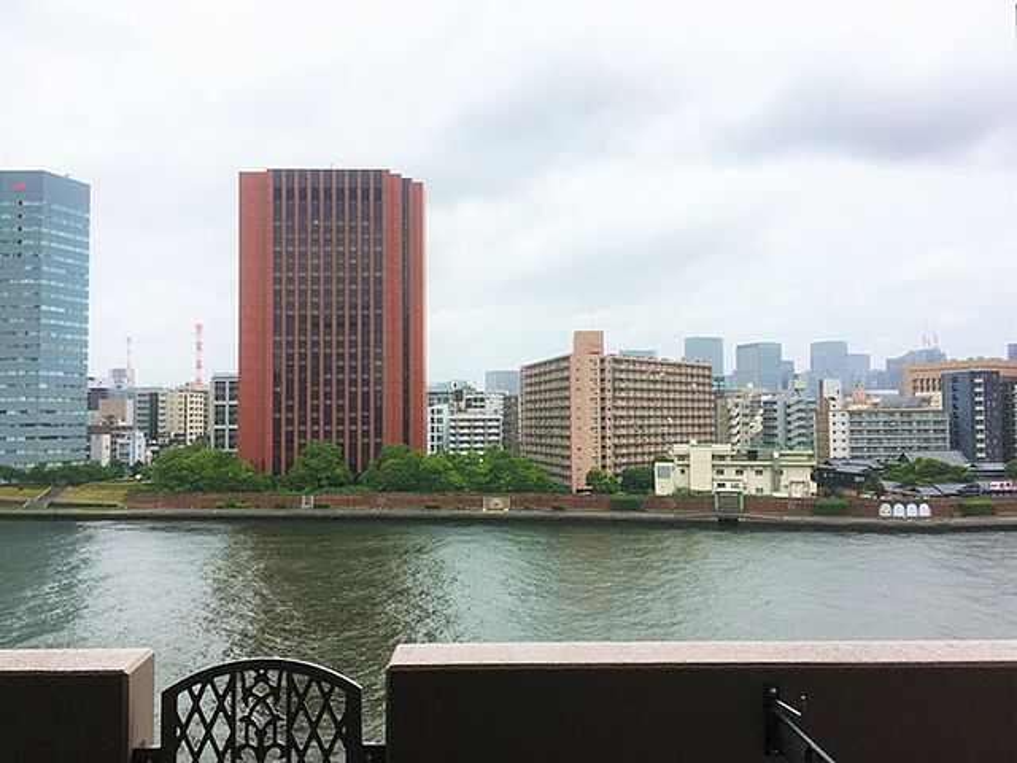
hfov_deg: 61.7
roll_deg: -0.2
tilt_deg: +2.6
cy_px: 382
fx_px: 852
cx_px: 508
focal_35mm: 29
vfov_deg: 48.2
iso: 25
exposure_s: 1/340
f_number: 2.2
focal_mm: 4.15
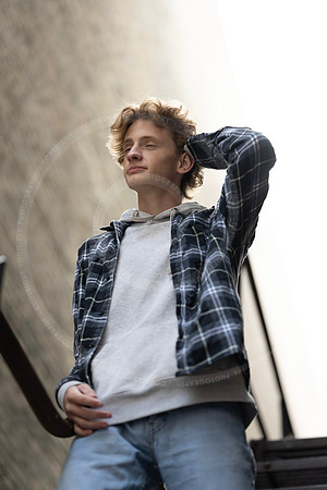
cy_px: 245
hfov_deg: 16.1
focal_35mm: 85
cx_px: 164
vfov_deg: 23.9
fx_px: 1158
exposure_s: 1/320
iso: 320
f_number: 1.8
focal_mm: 85
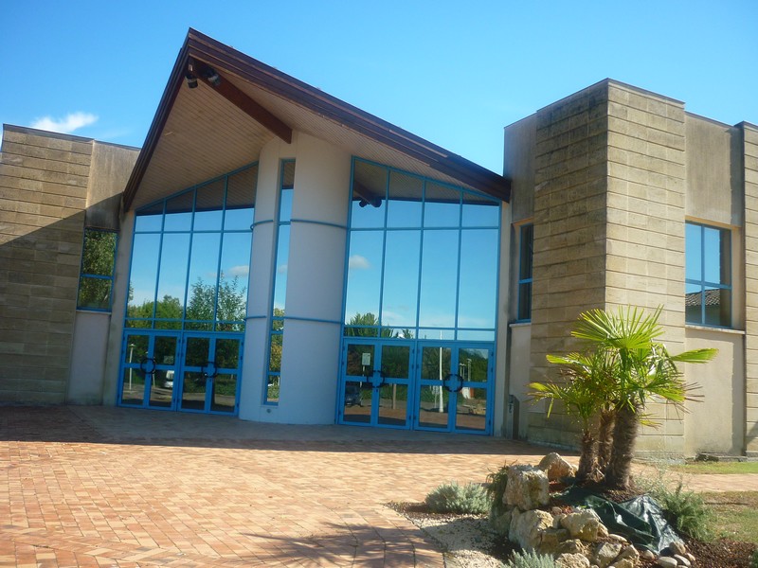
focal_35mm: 33
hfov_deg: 55.4
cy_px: 284
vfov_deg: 42.9
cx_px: 379
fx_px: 723
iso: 100
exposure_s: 1/640
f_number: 2.8
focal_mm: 5.5
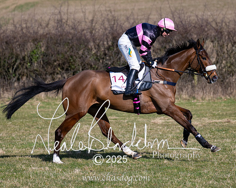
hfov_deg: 10.0
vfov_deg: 8.0
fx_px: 1353
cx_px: 107
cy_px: 94
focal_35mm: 194
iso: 200
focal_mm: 115
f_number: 2.8
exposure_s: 1/5000
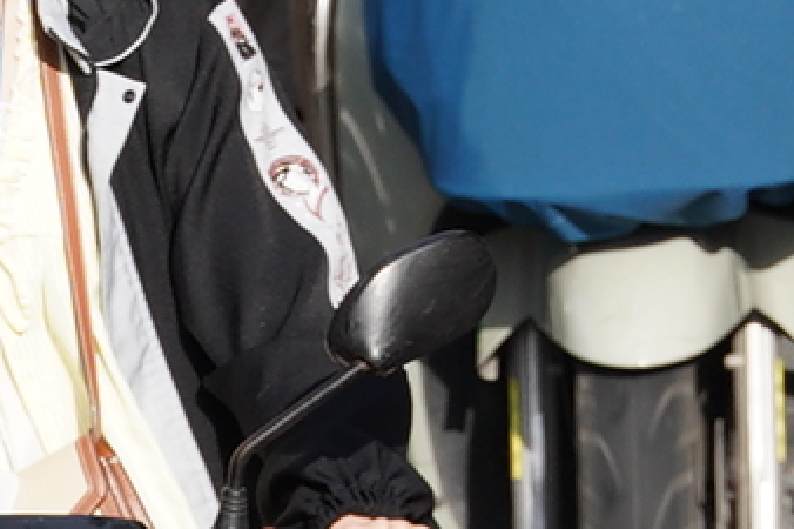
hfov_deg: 1.2
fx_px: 37386
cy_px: 1058
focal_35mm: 1696
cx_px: -357
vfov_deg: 0.8
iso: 160
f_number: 7.1
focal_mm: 194
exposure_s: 1/320
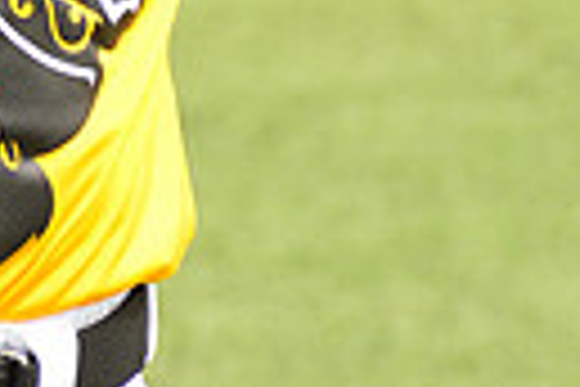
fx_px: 11567
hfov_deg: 2.9
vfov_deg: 1.9
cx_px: -252
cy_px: -475
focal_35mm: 718
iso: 200
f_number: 9
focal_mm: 160
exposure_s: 1/250
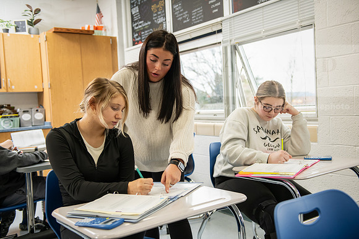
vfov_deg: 35.1
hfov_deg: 50.7
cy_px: 120
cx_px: 180
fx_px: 379
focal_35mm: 38
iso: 1000
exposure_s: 1/200
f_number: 3.2
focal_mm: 38
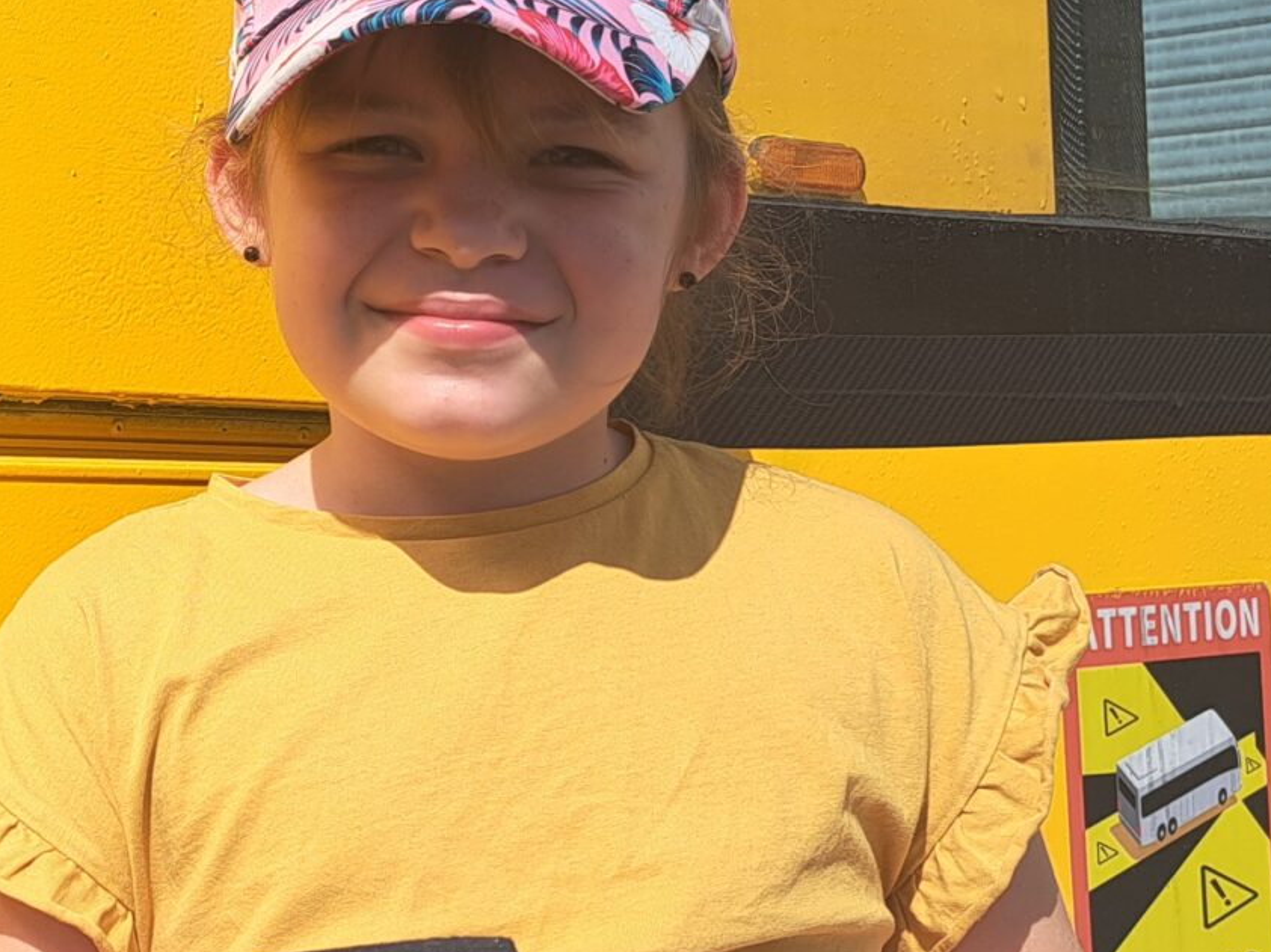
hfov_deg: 24.7
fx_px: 2680
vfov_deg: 20.1
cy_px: 380
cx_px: -158
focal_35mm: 73
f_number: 1.8
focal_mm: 5.23
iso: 50
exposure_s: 1/1280
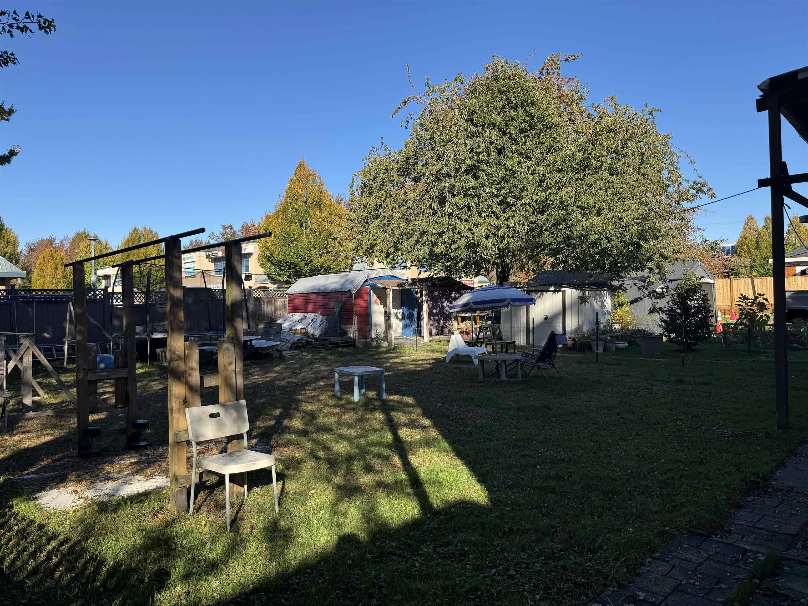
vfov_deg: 56.8
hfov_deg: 71.6
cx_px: 404
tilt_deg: +0.8
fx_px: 560
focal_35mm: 24
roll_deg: +2.0
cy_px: 303
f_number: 1.78
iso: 80
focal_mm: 6.76
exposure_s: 1/2415
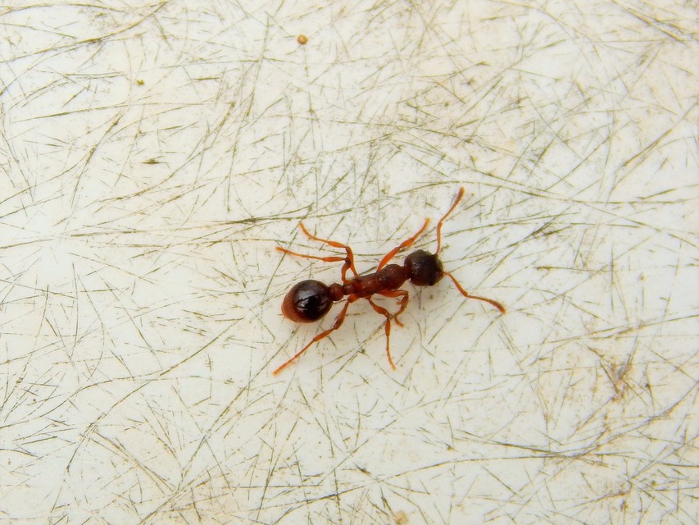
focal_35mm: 160
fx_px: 3231
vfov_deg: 9.3
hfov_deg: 12.3
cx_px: 350
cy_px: 262
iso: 125
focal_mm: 28.7
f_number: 5.1
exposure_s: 1/250
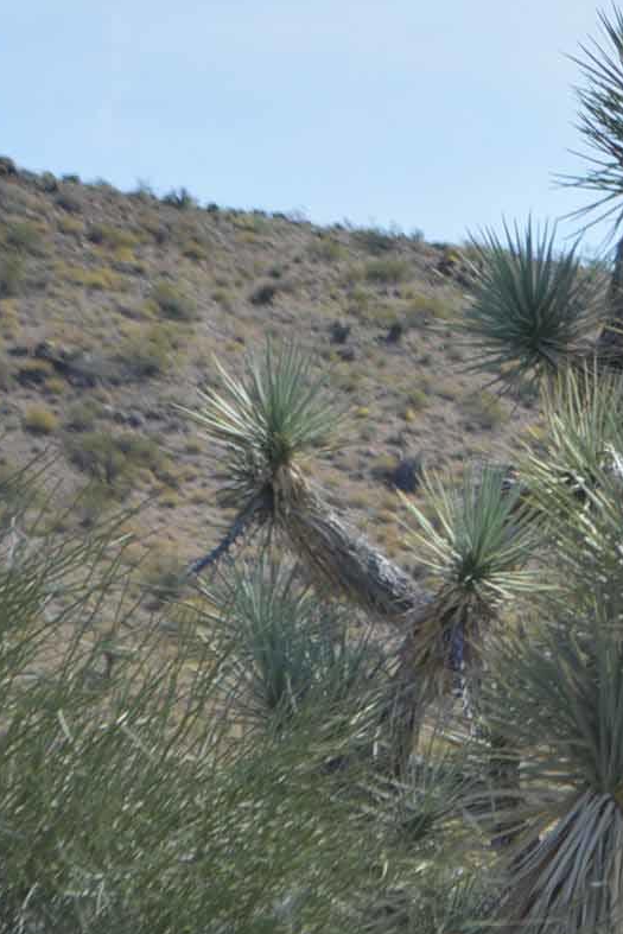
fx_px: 8144
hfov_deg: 4.3
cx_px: 1232
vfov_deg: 6.6
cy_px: 745
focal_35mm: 314
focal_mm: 55
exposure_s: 1/1600
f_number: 7.1
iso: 400
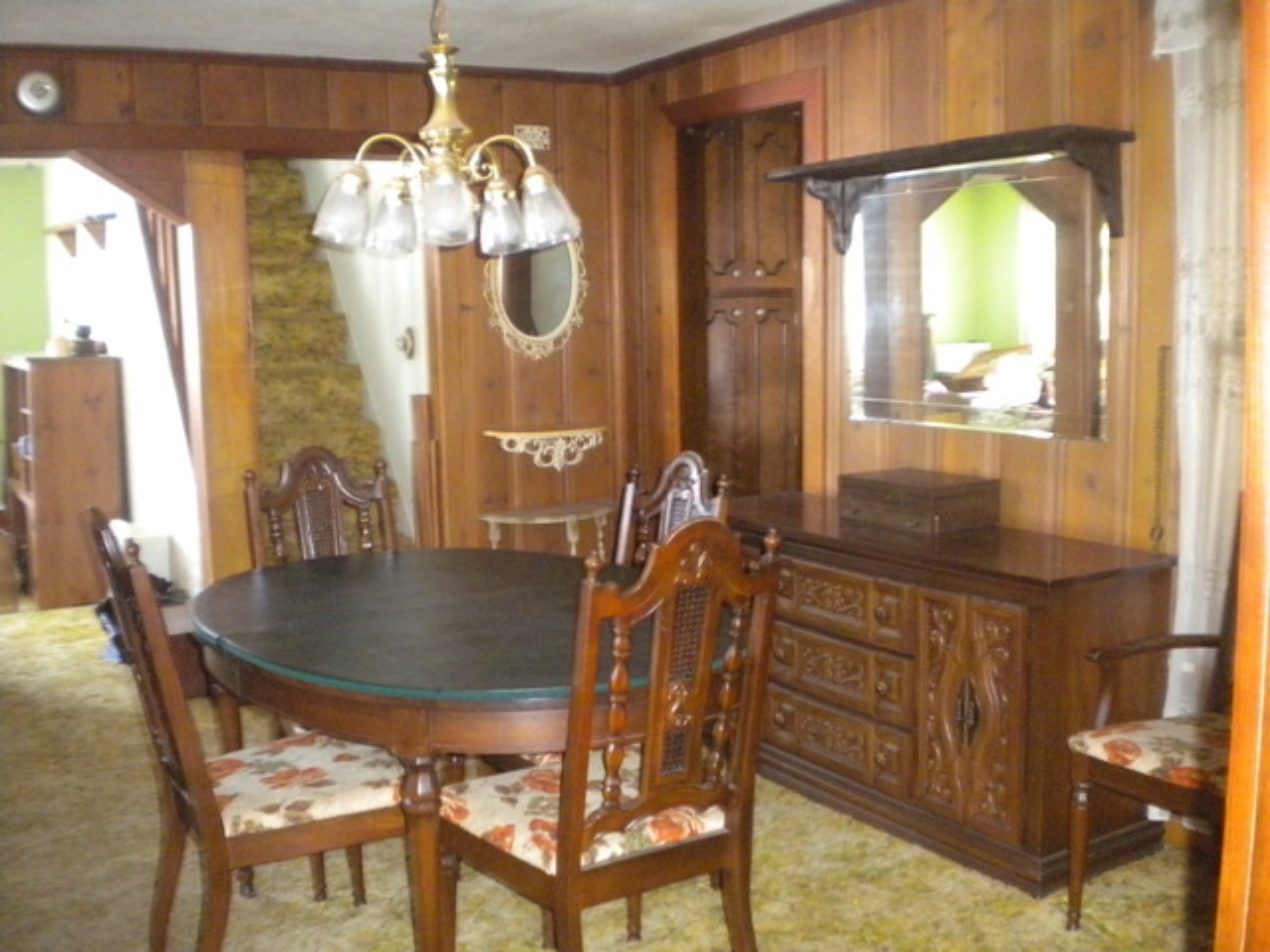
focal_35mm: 35
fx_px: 1284
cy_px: 476
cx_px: 635
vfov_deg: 40.7
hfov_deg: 52.6
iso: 800
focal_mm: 6.3
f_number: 3.1
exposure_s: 1/30
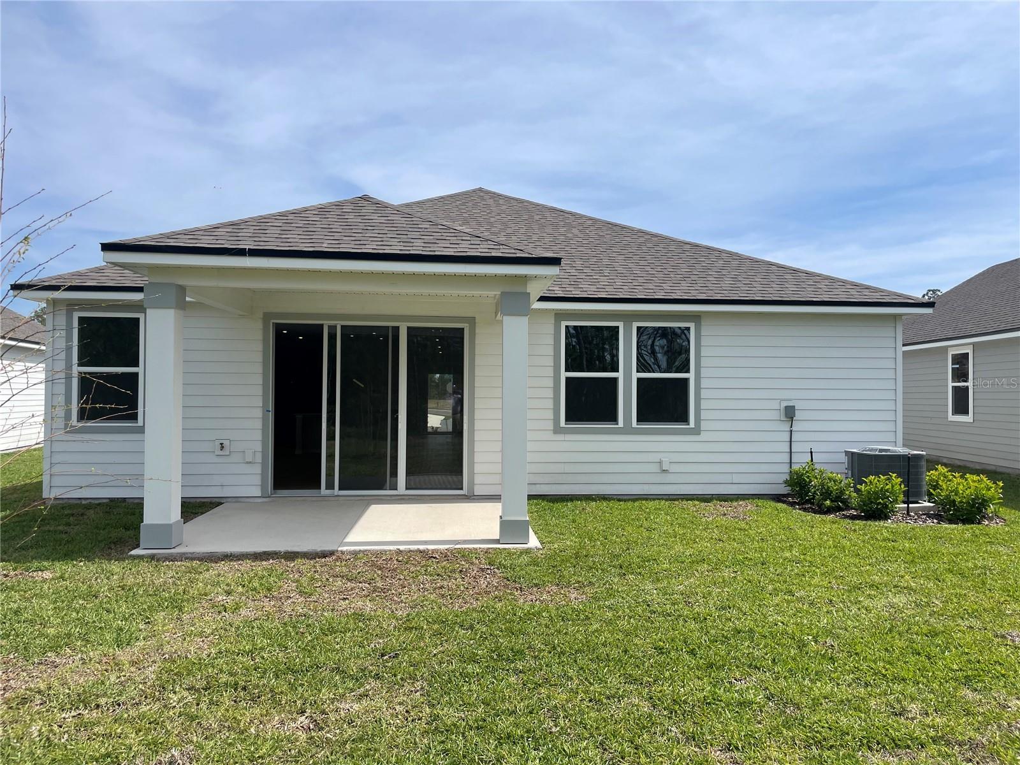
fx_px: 766
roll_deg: -0.5
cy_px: 382
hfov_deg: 67.3
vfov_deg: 53.1
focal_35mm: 26
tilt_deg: -0.4
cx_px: 510
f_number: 1.6
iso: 32
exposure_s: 1/4651
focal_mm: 4.2
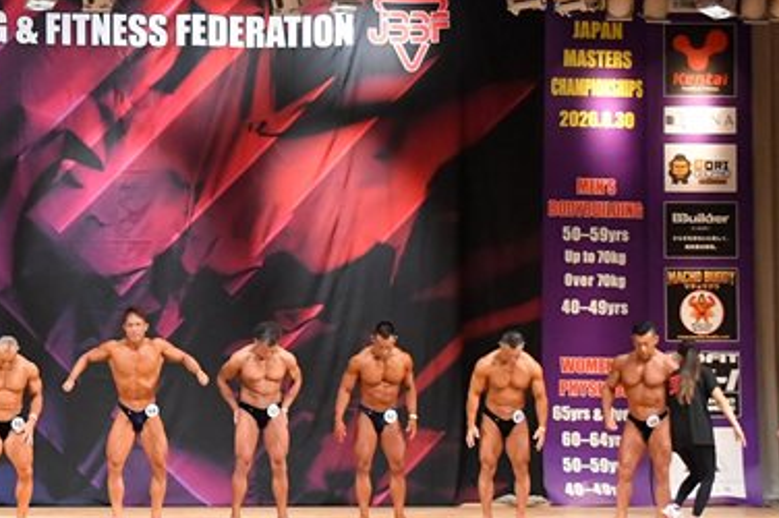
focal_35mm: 136
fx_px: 2940
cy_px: 259
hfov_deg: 14.9
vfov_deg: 10.1
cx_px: 74
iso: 8000
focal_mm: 44
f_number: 5.6
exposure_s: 1/400
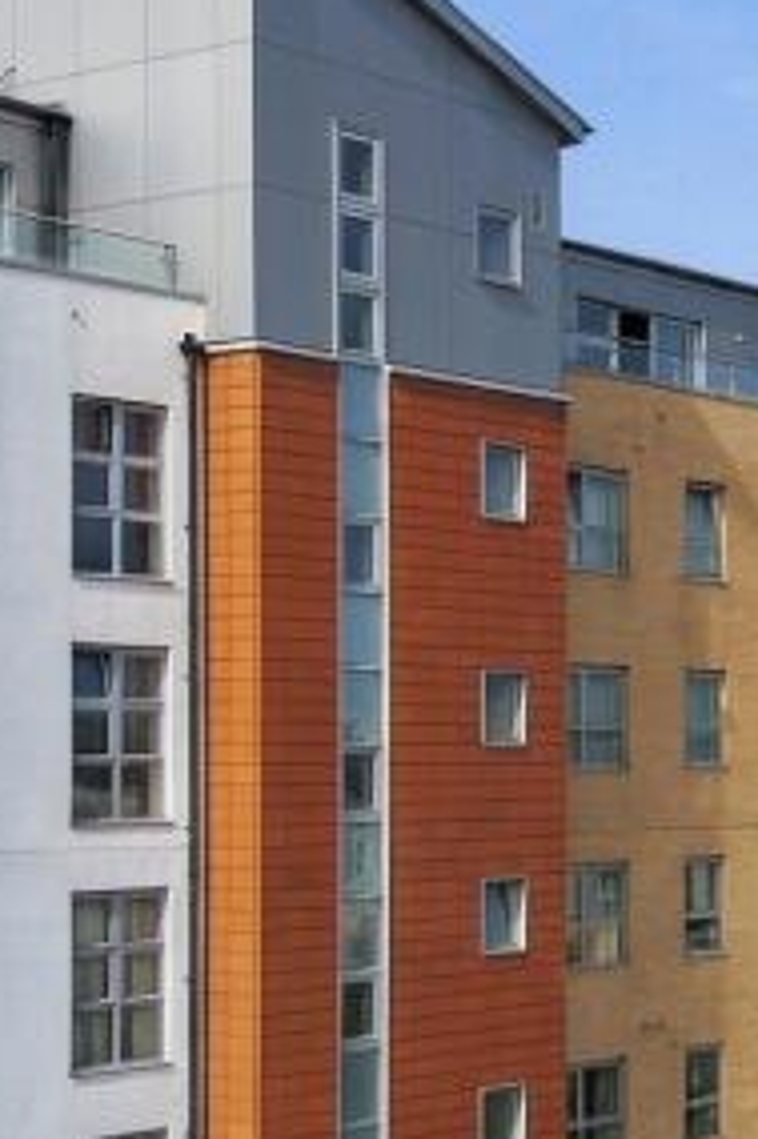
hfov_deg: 14.7
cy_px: 750
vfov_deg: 22.5
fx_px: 2846
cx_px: 870
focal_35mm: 90
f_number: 1.8
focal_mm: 8.7
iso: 140
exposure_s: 1/5000
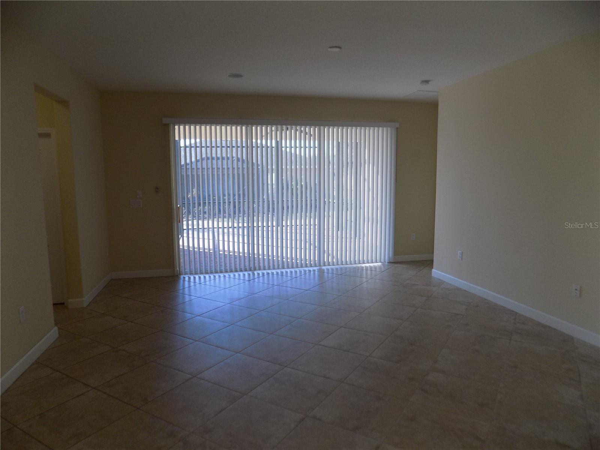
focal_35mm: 23
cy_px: 225
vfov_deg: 58.9
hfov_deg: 73.9
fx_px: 399
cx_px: 300
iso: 80
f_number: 3.1
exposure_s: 1/50
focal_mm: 4
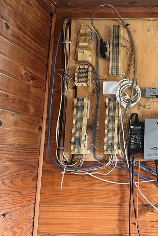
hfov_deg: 29.9
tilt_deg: +7.2
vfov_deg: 47.4
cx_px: 166
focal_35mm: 41
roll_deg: -1.9
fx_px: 270
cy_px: 116
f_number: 1.5
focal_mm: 5.7
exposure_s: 1/54
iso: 500
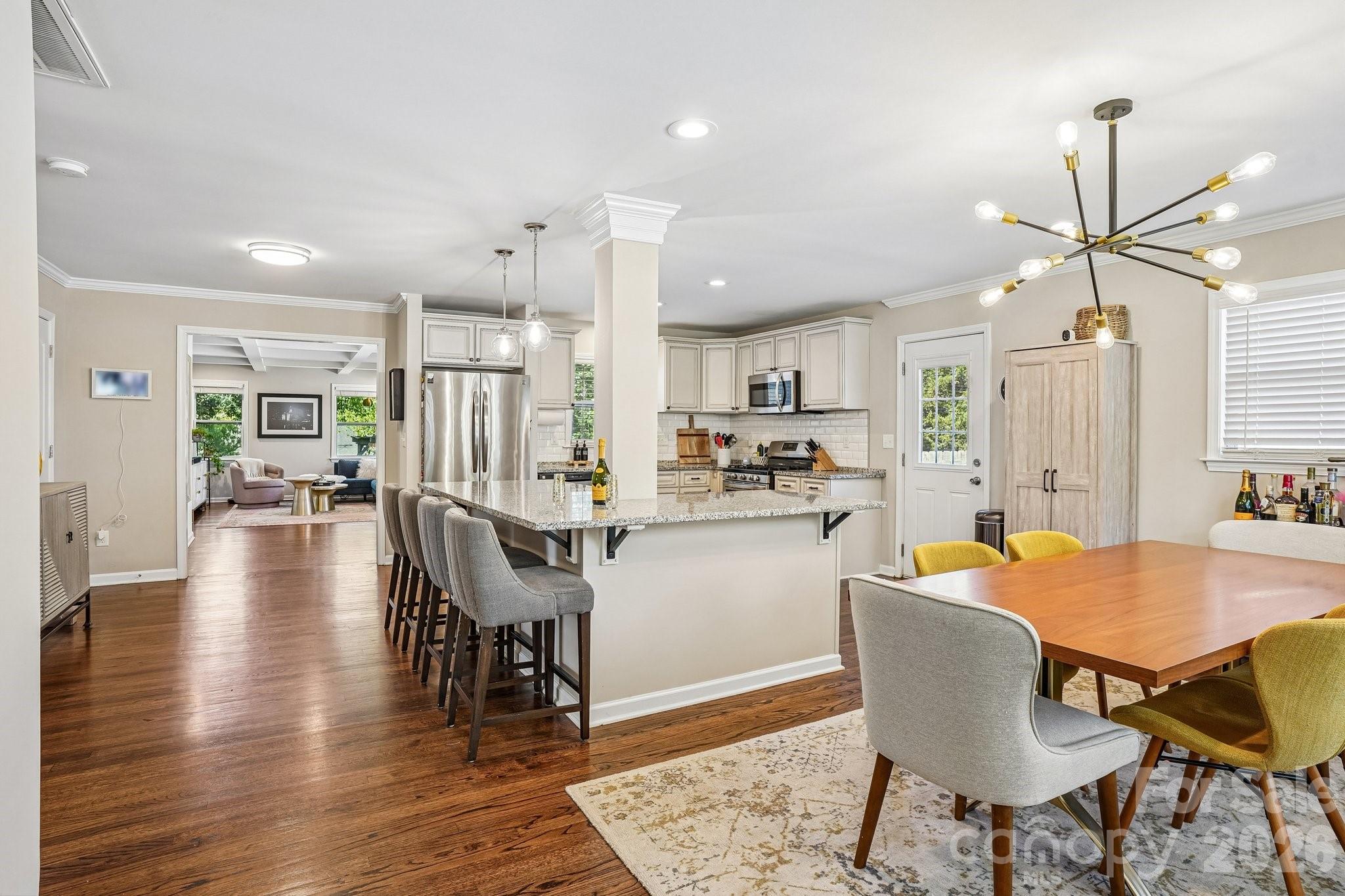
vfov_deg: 67.4
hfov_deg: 90.0
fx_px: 672
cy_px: 448
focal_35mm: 18
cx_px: 672
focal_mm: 18
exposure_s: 1/13
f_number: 8
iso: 400
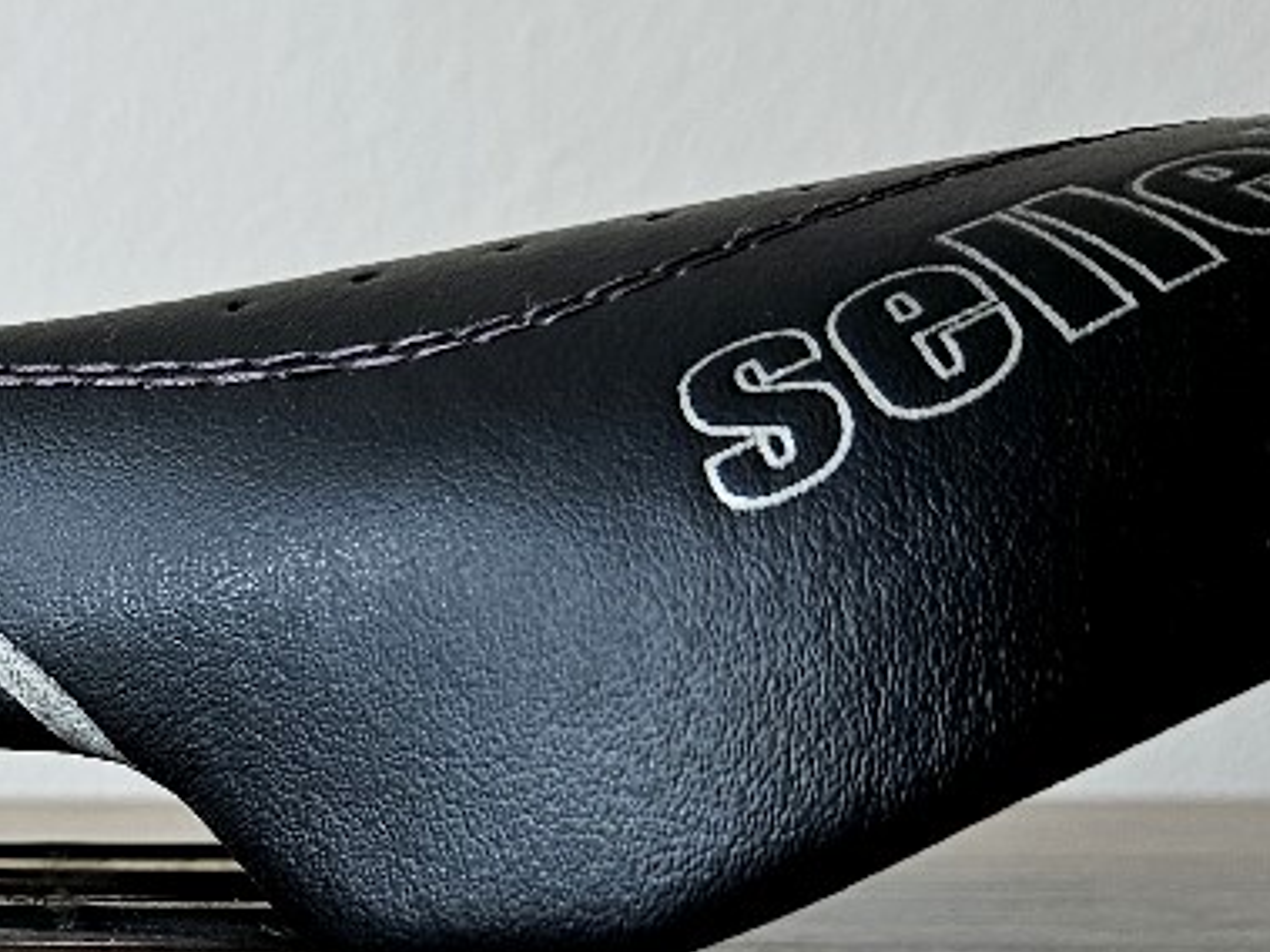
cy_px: 883
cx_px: -258
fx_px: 3338
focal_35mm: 91
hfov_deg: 20.2
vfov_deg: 16.0
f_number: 1.8
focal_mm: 5.4
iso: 64
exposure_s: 1/180
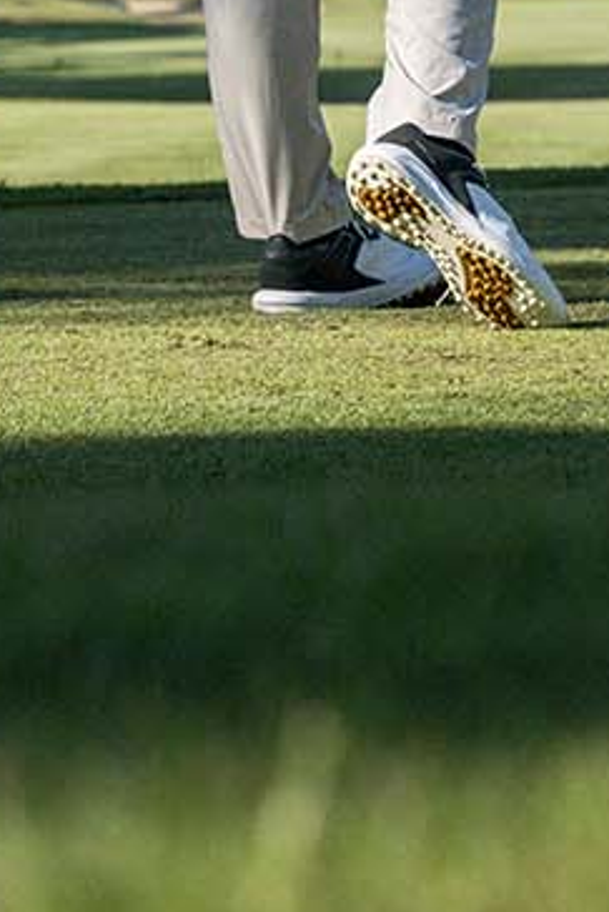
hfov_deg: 4.9
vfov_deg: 7.3
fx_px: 7022
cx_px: 727
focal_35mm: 277
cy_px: -303
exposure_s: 1/8000
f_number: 5
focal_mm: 70
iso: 360
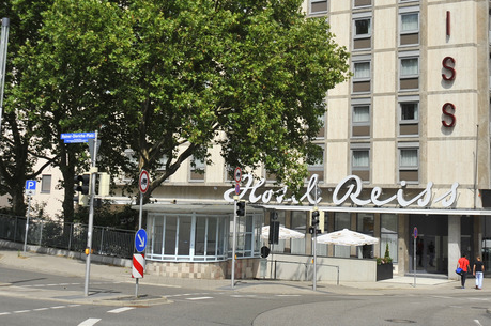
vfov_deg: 21.8
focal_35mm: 61
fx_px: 831
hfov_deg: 32.8
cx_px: 307
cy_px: 46
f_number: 4.5
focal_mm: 35
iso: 200
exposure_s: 1/1000
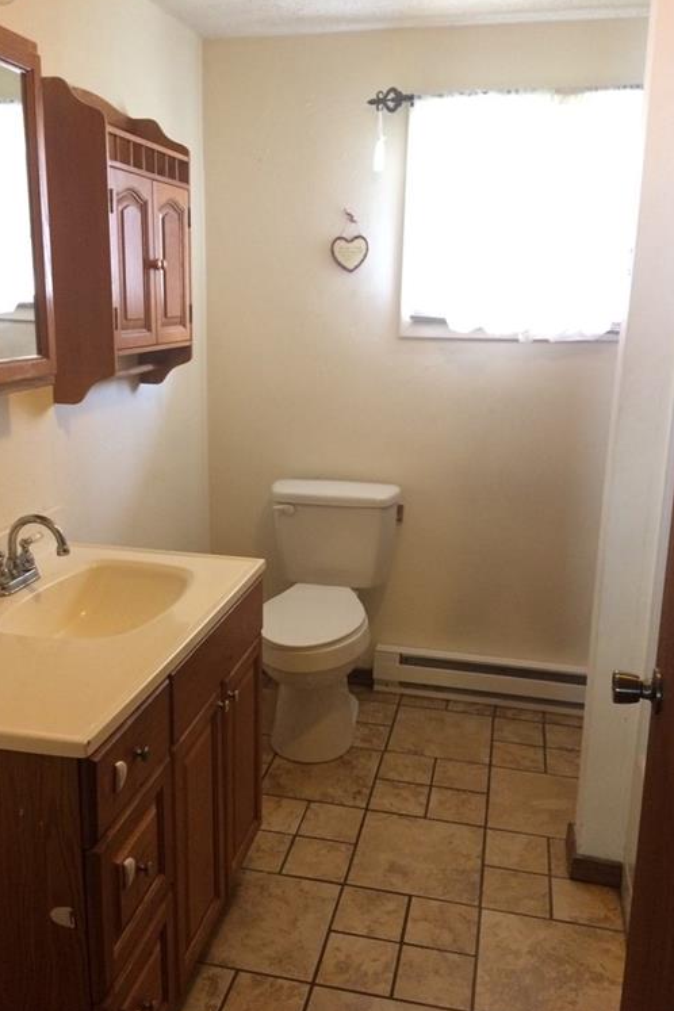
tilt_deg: -16.4
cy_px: 506
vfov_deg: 60.3
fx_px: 871
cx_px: 317
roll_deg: -0.1
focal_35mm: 31
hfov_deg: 42.3
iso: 320
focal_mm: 4.15
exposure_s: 1/30
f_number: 2.2
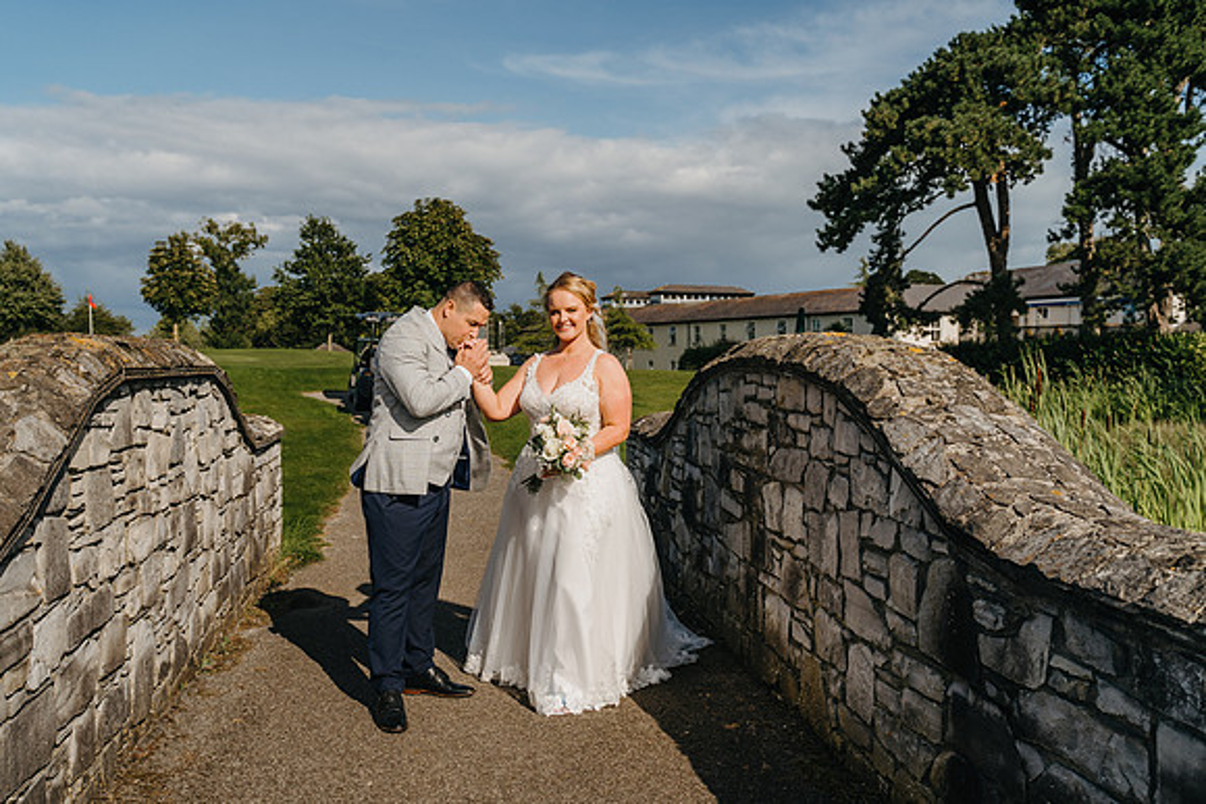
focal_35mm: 32
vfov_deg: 41.6
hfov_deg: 59.2
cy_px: 423
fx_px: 1058
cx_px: 543
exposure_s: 1/1000
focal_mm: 28
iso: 50
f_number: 4.5
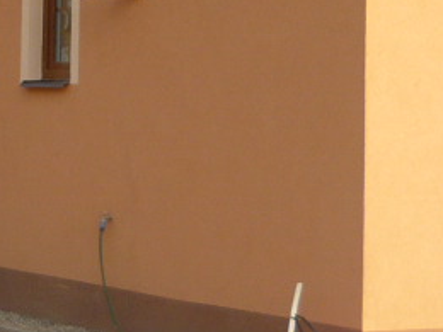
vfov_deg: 10.2
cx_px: -29
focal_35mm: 143
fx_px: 1830
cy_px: -75
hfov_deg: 13.6
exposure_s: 1/500
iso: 100
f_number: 2.9
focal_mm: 6
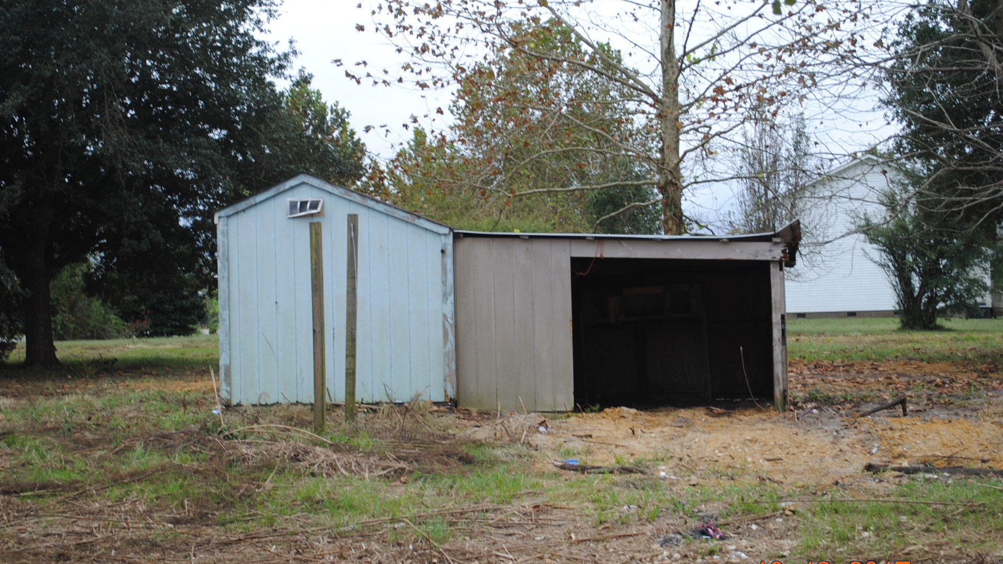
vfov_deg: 18.0
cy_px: 284
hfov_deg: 31.4
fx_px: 1782
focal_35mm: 67
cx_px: 499
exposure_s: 1/160
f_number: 6.3
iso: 100
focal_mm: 42
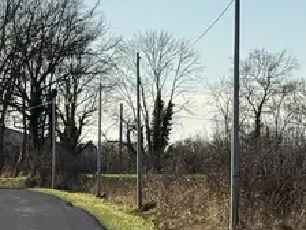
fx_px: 2422
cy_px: 241
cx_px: 42
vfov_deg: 5.4
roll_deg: +0.4
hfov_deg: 7.2
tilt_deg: -0.8
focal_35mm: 274
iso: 64
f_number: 1.78
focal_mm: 6.76
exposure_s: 1/6024
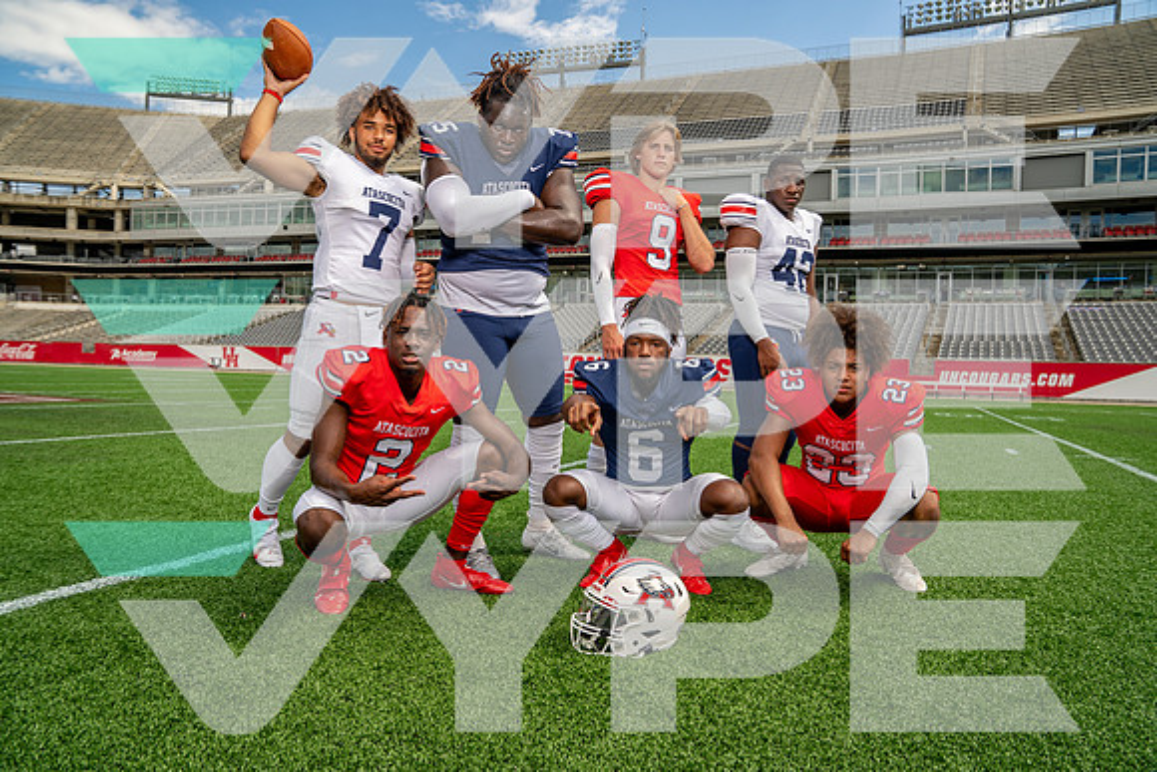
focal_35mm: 25
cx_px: 578
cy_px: 386
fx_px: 804
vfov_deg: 51.3
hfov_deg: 71.5
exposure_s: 1/320
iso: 100
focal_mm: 25
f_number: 5.6
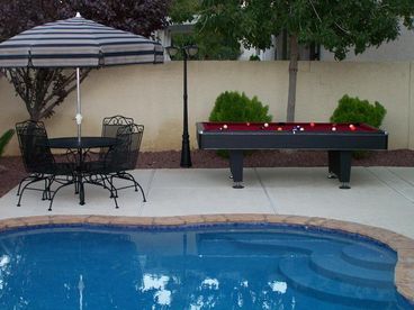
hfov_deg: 28.2
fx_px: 825
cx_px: 207
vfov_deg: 21.3
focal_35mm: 69
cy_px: 155
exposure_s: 1/80
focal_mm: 11.5
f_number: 3.2
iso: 160
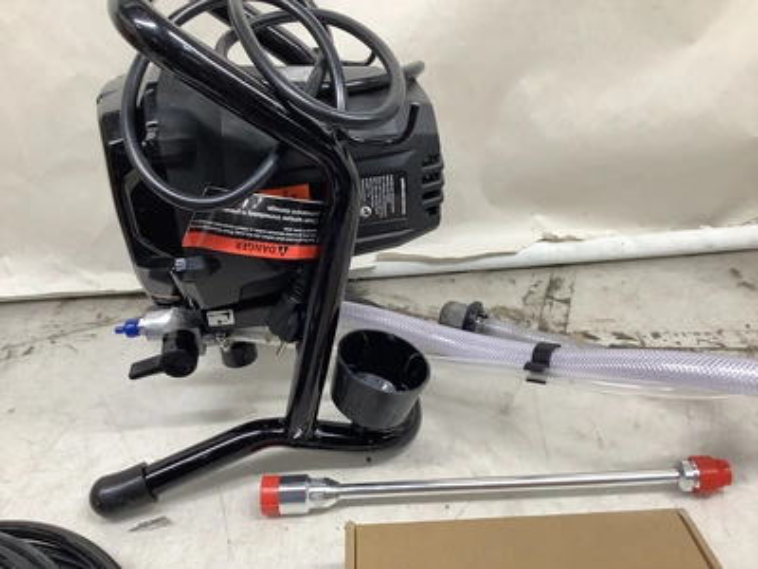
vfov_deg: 45.4
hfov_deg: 58.4
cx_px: 379
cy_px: 284
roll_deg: +3.4
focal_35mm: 31
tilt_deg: -30.3
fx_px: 679
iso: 64
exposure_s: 1/60
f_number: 2.4
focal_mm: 3.3
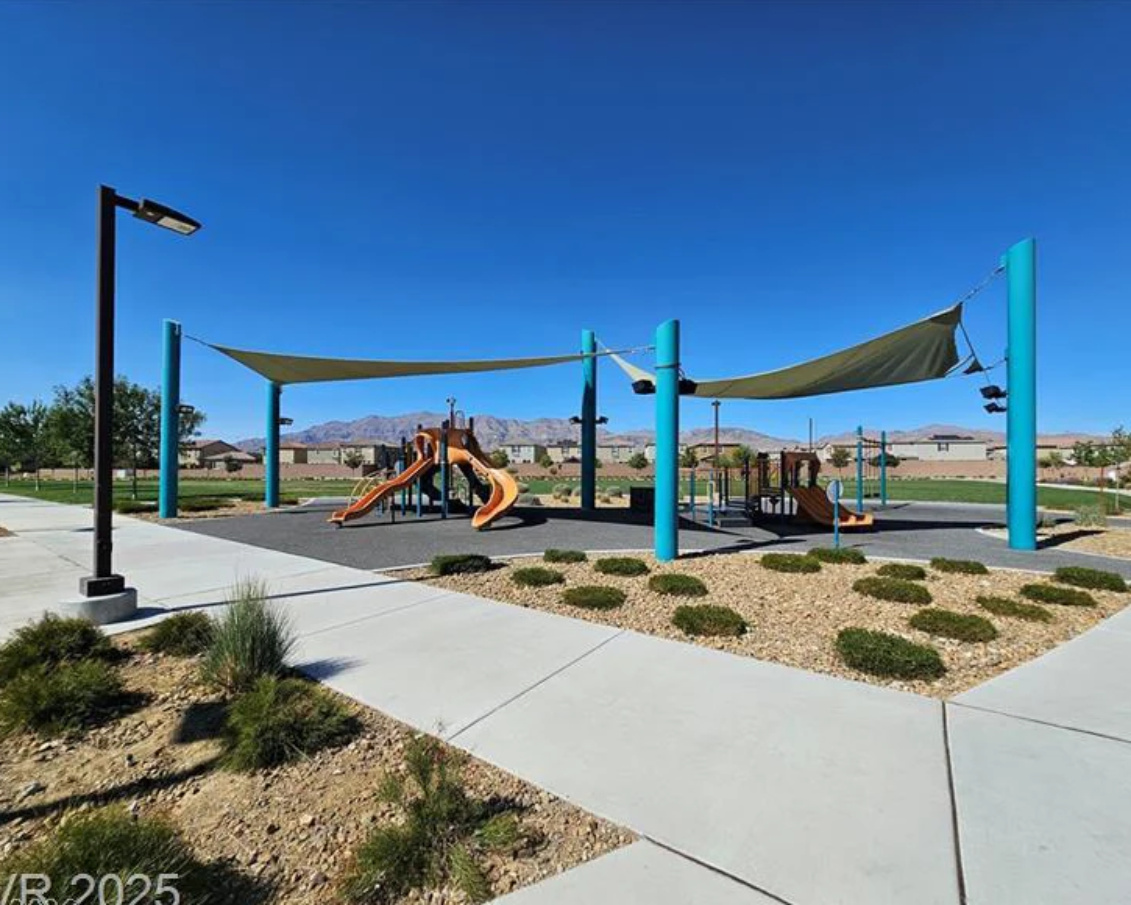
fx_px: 469
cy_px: 462
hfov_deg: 100.7
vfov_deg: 88.0
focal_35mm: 14
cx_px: 569
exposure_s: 1/4604
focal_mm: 2.2
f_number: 2.2
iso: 50
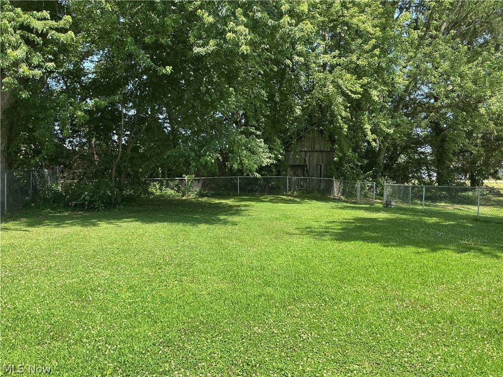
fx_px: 421
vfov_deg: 48.2
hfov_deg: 61.7
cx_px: 252
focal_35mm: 29
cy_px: 188
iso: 25
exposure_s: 1/519
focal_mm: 3
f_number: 1.8
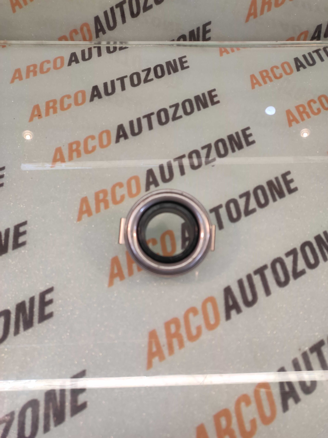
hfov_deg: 74.7
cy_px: 219
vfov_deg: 91.1
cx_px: 164
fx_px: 215
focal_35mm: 17
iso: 101
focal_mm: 4.74
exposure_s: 1/33
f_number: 1.79
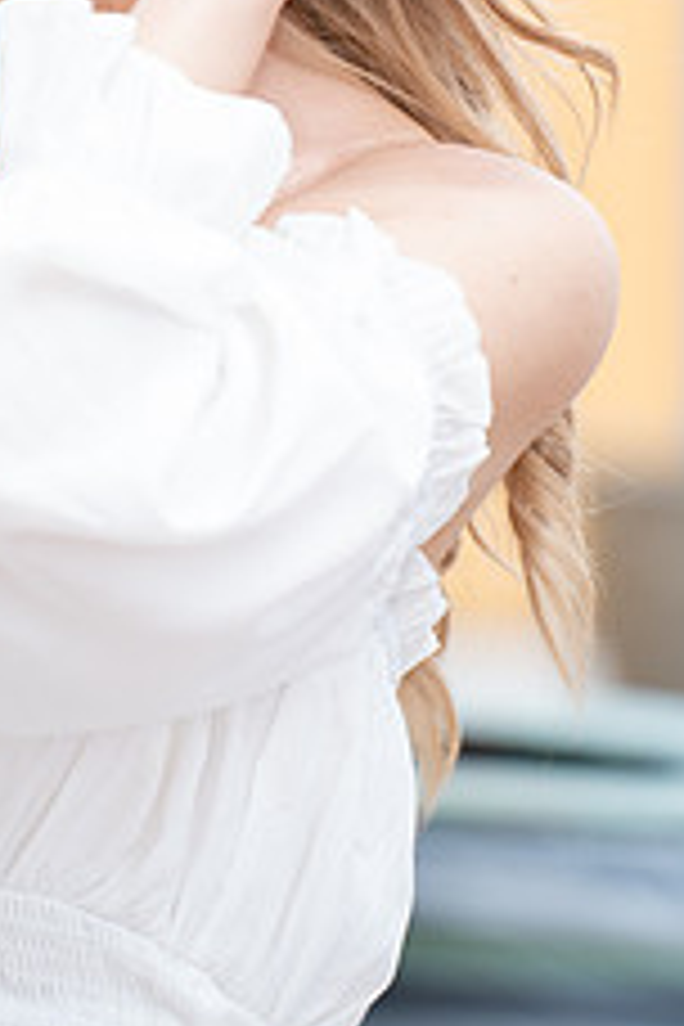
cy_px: 81
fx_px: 9746
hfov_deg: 4.0
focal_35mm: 342
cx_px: 76
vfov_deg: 6.0
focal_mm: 173
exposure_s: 1/200
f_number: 3.5
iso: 320
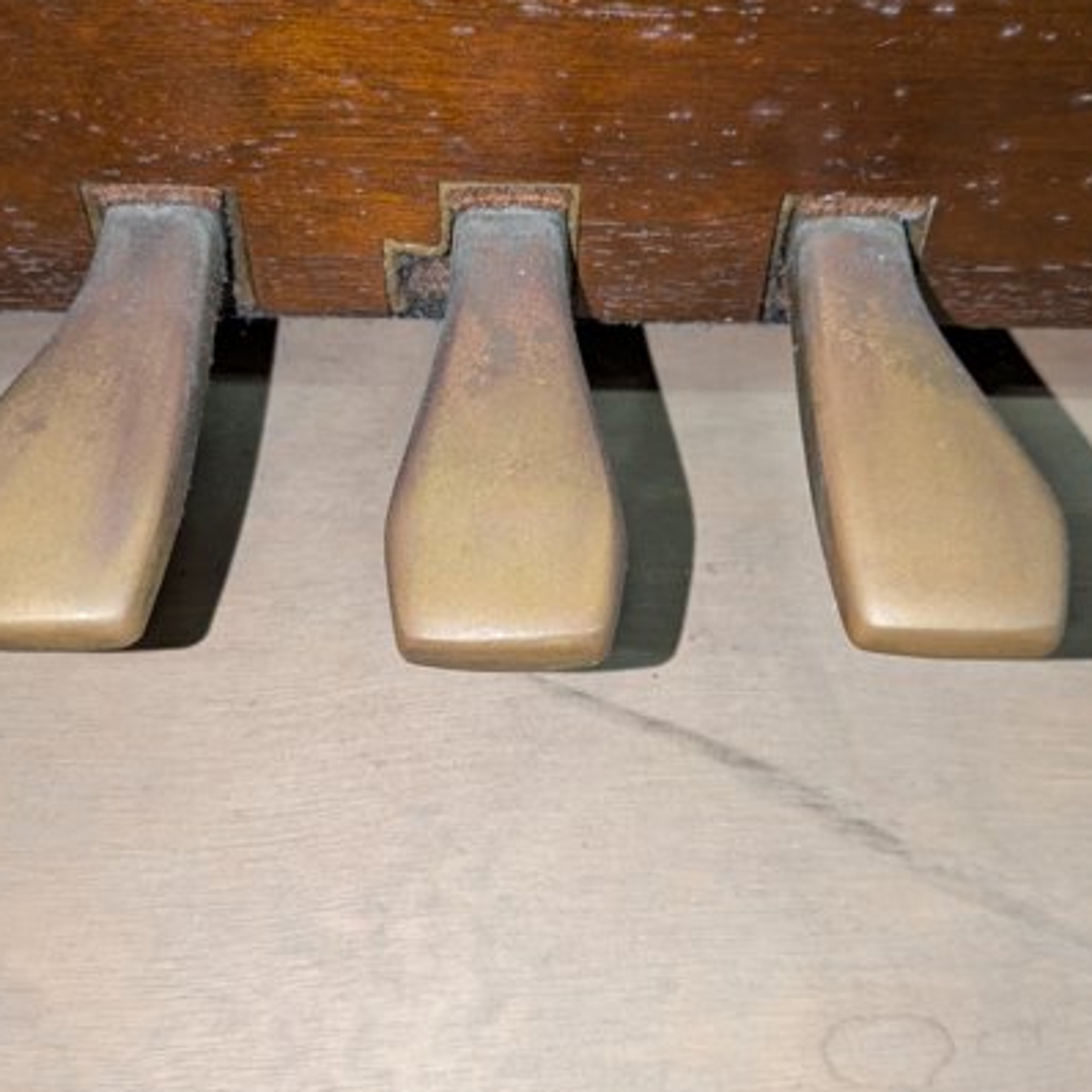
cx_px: 512
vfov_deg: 41.8
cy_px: 584
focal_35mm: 40
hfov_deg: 41.8
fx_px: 1428
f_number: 1.89
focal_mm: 5.43
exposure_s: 1/50
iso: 525
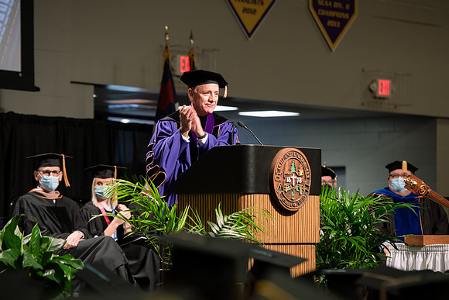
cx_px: 224
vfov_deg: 8.6
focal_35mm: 160
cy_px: 150
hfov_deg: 12.8
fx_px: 1996
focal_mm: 160
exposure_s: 1/200
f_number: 4
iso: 1000
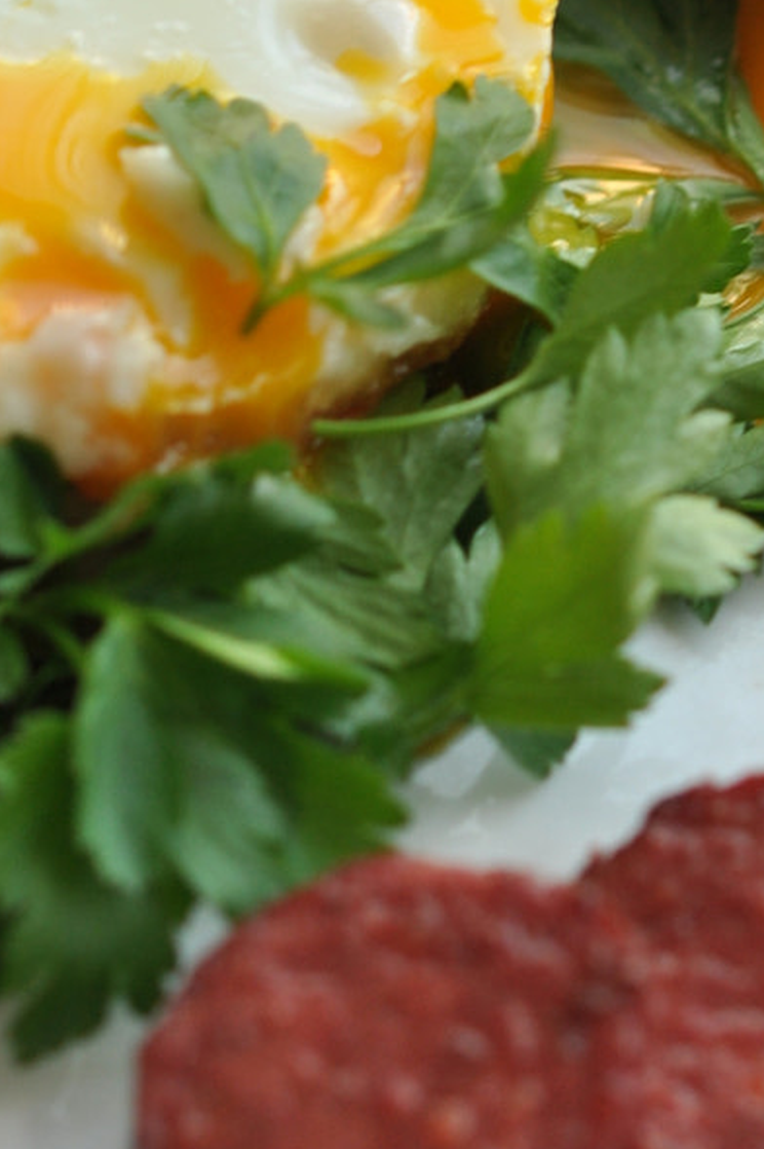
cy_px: 263
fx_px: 7785
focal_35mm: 244
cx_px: 607
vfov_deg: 8.4
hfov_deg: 5.6
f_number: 4.5
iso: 250
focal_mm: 60
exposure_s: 1/30
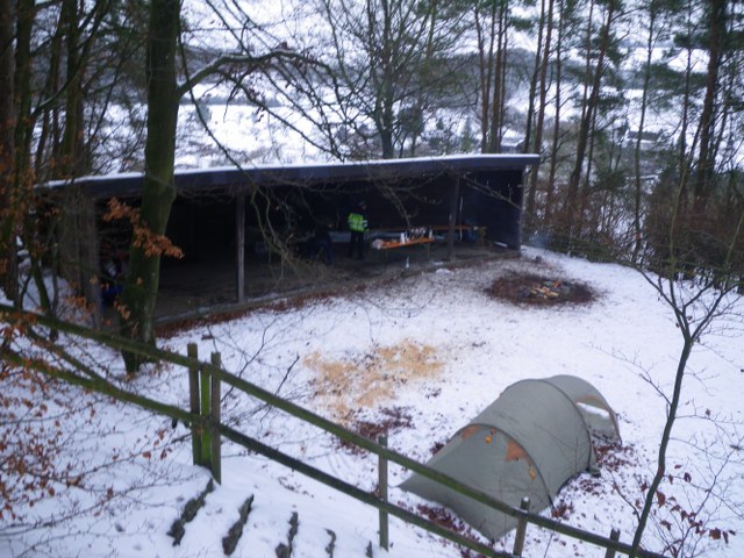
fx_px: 602
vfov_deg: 49.7
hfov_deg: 63.4
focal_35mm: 28
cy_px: 279
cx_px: 372
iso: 64
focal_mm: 5
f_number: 4.2
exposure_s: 1/60
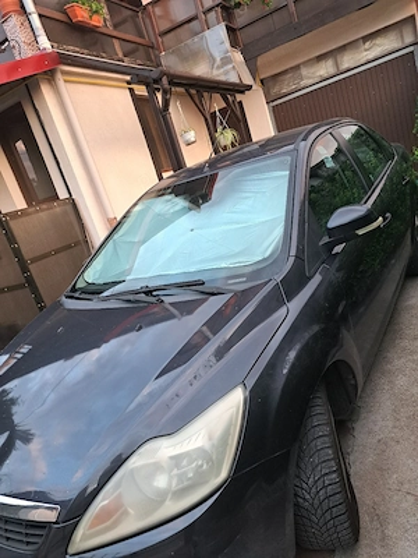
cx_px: 209
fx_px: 386
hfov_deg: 56.8
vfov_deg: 71.6
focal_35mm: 24
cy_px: 279
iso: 160
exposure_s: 1/50
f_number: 1.8
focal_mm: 5.23
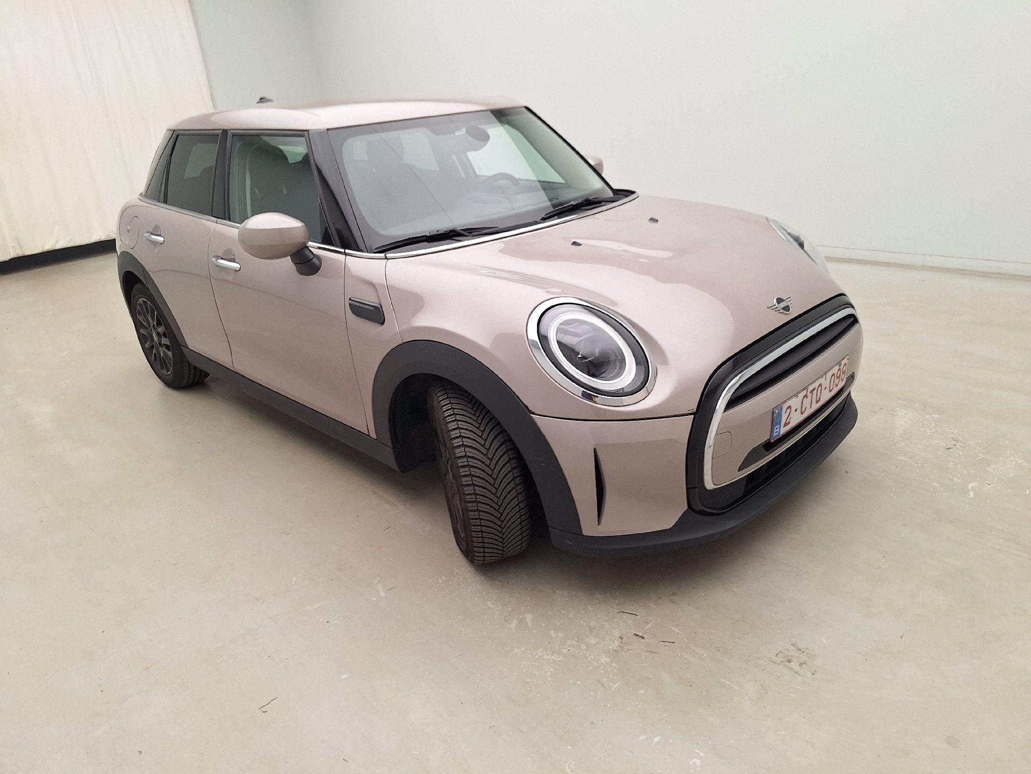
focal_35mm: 23
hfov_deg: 73.9
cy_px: 387
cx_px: 516
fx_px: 685
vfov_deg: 58.9
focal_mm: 5.54
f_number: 1.8
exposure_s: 1/100
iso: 50
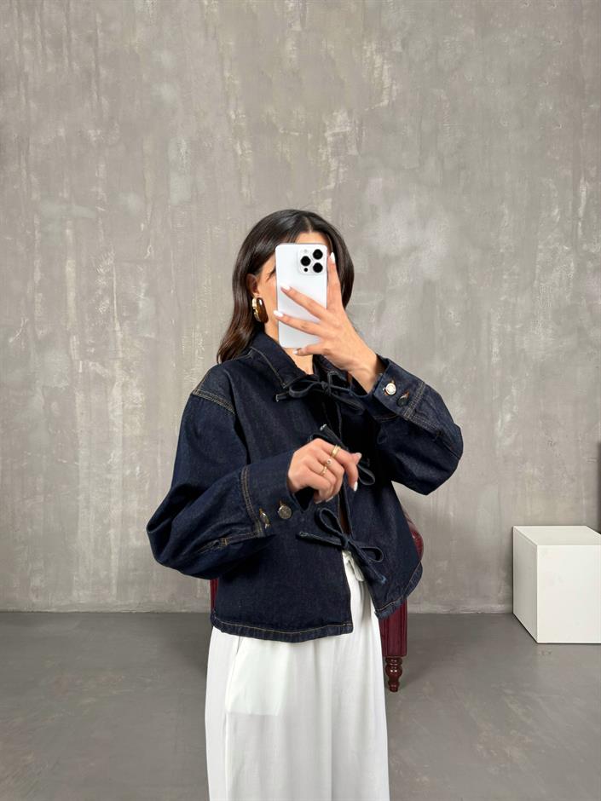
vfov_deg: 71.6
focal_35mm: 24
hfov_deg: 56.8
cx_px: 300
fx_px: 556
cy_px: 400
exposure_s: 1/121
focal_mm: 6.76
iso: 160
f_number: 1.78
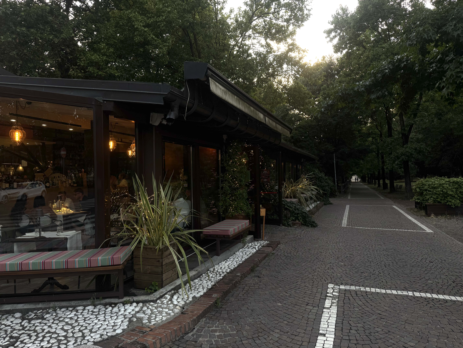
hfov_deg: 71.6
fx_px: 321
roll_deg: +0.9
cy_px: 174
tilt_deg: +0.5
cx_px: 232
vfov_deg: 56.8
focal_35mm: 24
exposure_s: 1/100
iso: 100
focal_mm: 6.76
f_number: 1.78
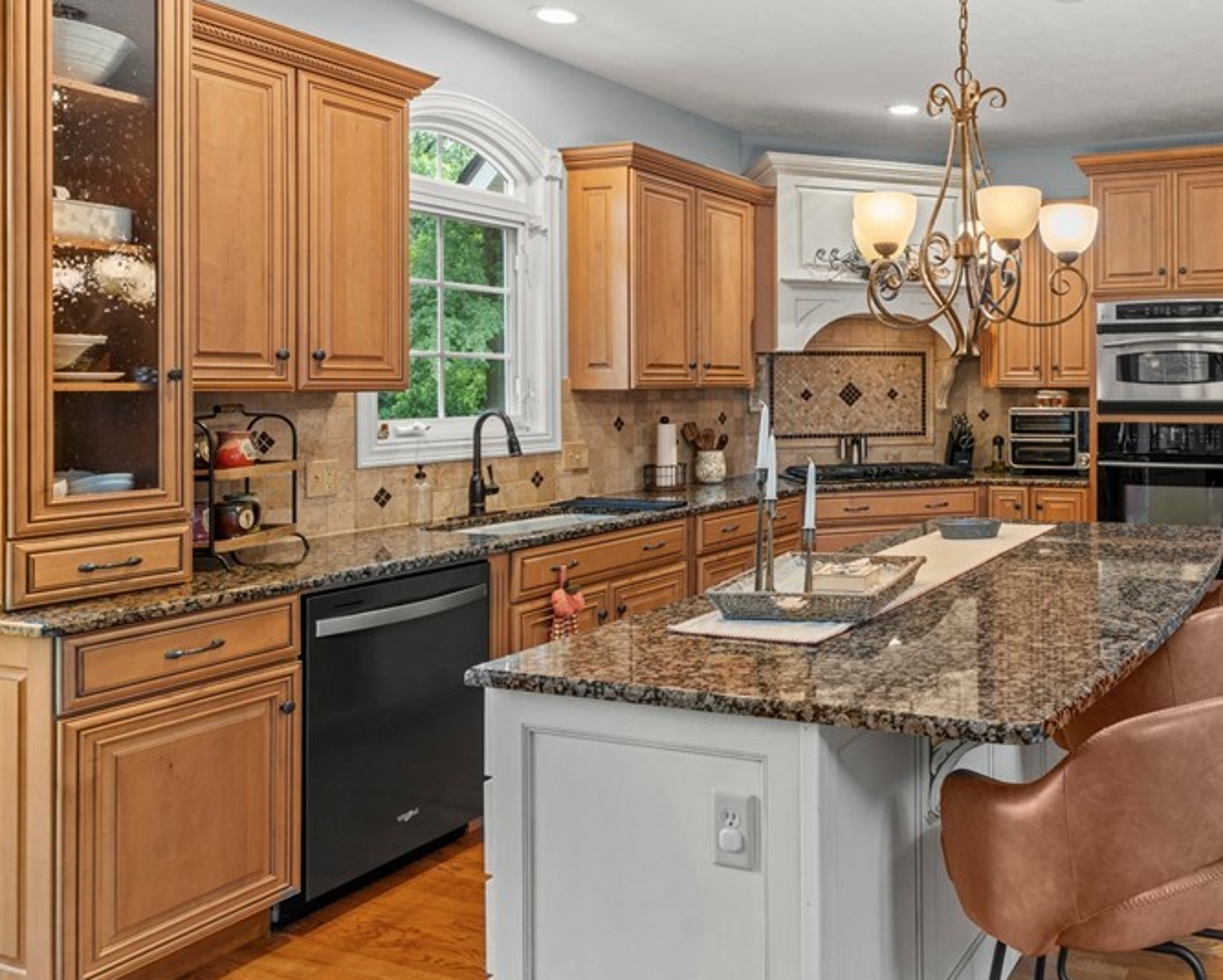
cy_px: 390
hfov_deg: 56.1
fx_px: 1050
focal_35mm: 29
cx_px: 977
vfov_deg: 49.7
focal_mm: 19
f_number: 9
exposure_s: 1
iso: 250
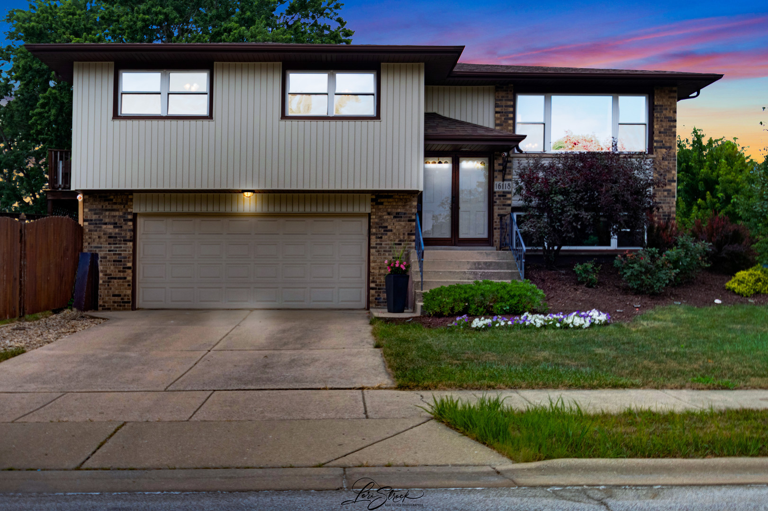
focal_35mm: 36
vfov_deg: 36.9
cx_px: 384
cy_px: 256
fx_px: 768
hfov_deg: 53.1
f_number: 8
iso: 400
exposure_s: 1/1250
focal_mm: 24
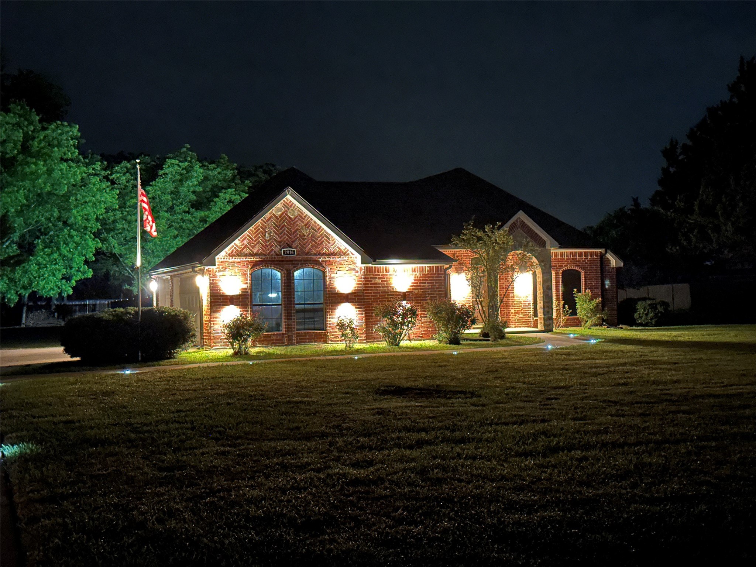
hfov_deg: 39.7
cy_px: 284
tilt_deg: +1.6
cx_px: 378
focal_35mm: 48
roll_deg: +1.2
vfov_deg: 30.3
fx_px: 1048
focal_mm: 6.86
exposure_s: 1/2
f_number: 1.78
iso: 1600
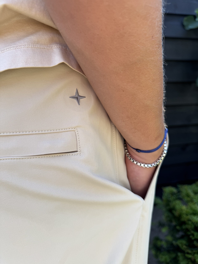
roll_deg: +1.8
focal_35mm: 24
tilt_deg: -10.7
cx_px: 99
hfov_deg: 56.8
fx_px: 183
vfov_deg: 71.6
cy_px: 132
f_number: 1.78
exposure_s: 1/678
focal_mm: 6.76
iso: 80
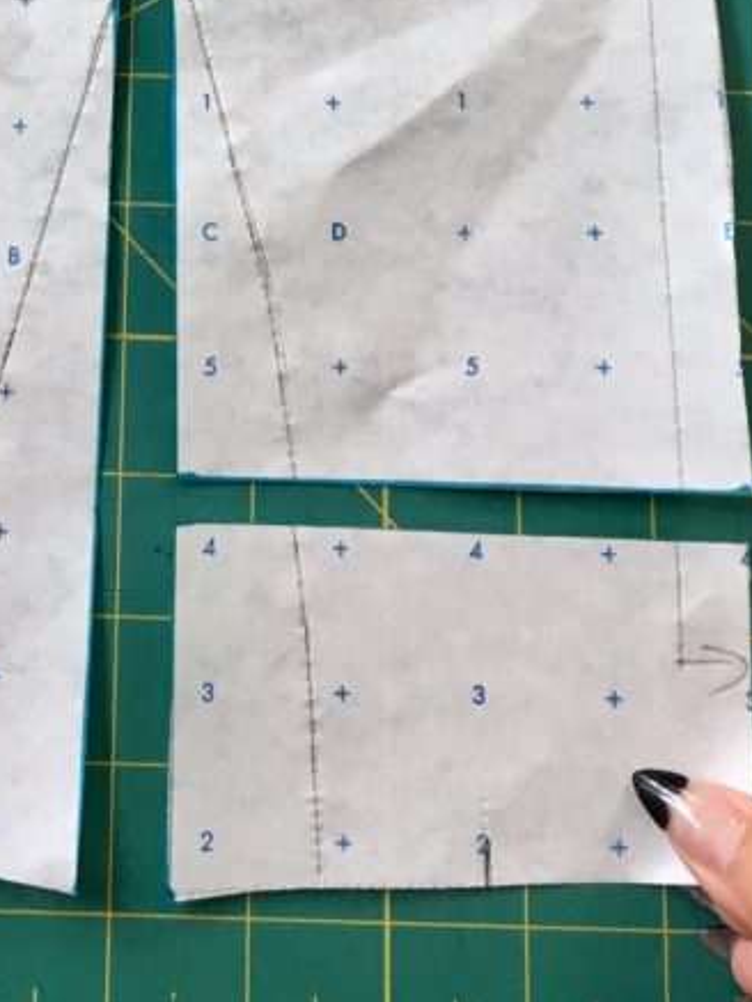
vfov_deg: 25.9
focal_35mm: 68
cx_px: 122
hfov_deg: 21.3
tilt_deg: -76.1
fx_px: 1969
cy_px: -163
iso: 25
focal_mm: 4.15
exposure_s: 1/30
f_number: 2.2
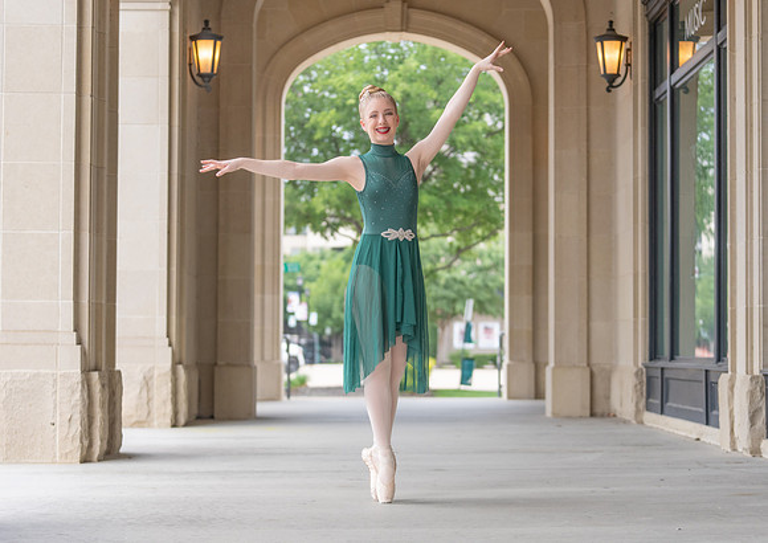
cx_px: 386
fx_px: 1693
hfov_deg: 25.6
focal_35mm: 78
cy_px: 271
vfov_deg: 18.2
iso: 320
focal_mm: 70
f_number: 2.8
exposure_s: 1/320
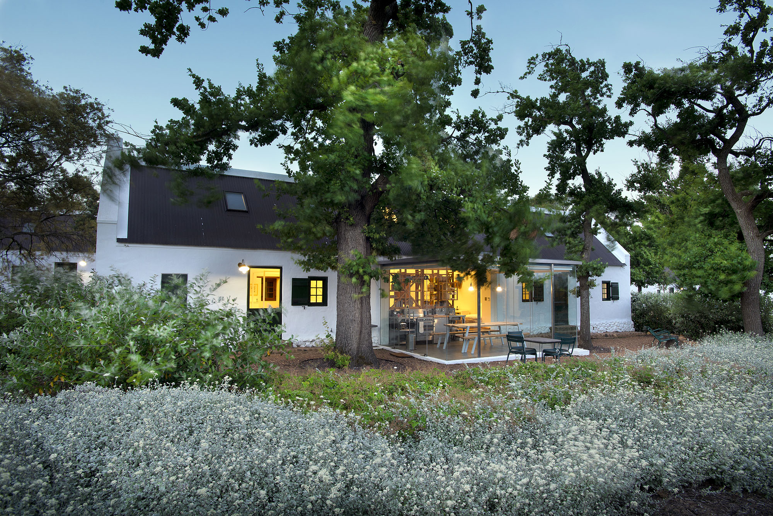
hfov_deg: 71.5
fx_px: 537
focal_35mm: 25
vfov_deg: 51.3
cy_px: 258
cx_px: 386
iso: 200
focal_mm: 25
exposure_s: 1/20
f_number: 9.5
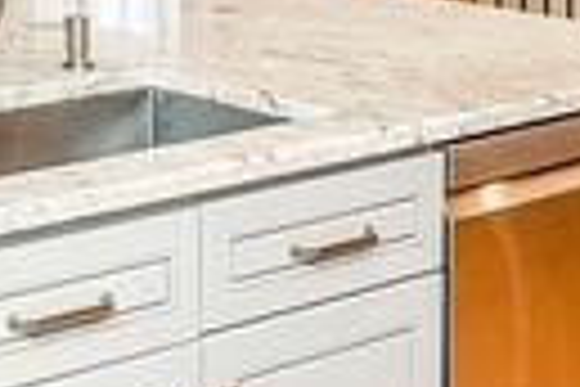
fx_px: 1788
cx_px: 27
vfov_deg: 11.6
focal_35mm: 111
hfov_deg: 18.0
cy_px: -250
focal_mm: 14
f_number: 4.5
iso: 200
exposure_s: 1/80
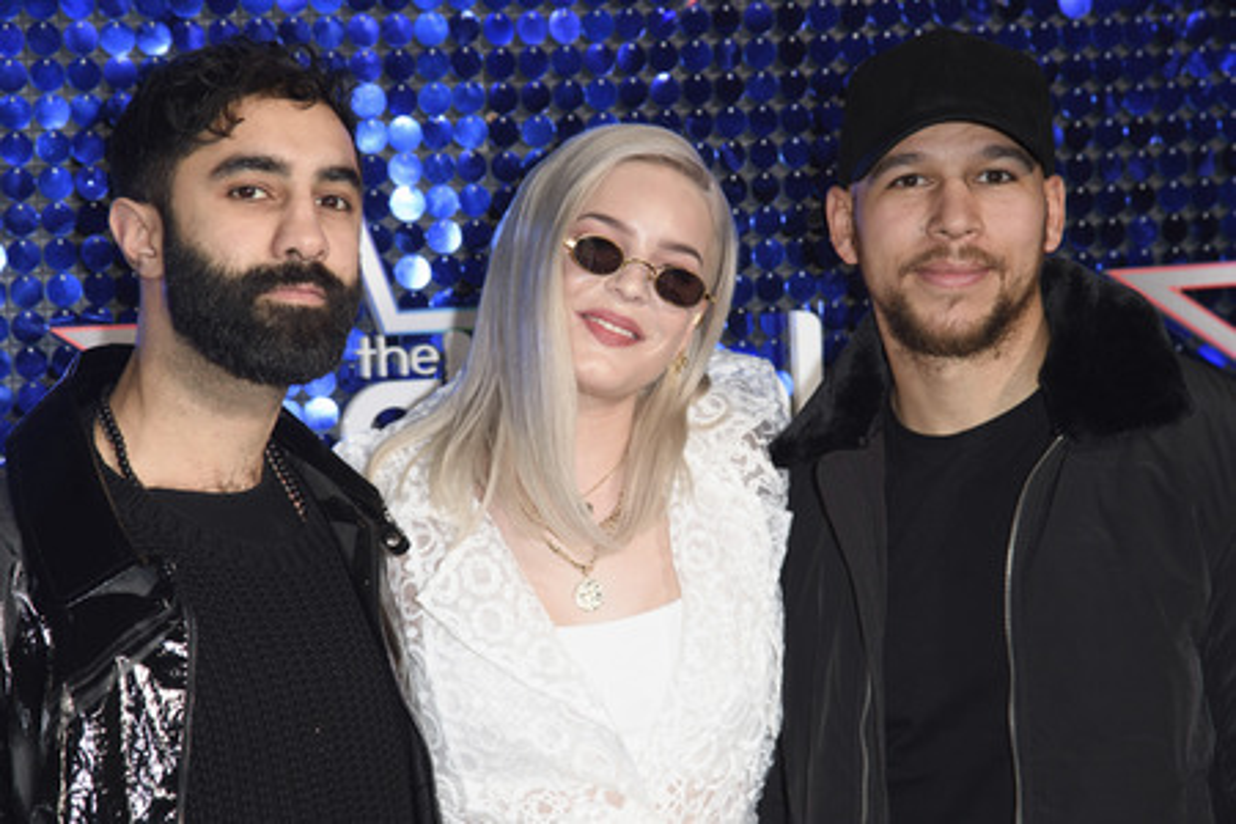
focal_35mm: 112
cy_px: 412
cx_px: 618
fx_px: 3845
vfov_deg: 12.2
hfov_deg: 18.3
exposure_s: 1/250
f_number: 5.6
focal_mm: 112
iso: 1000
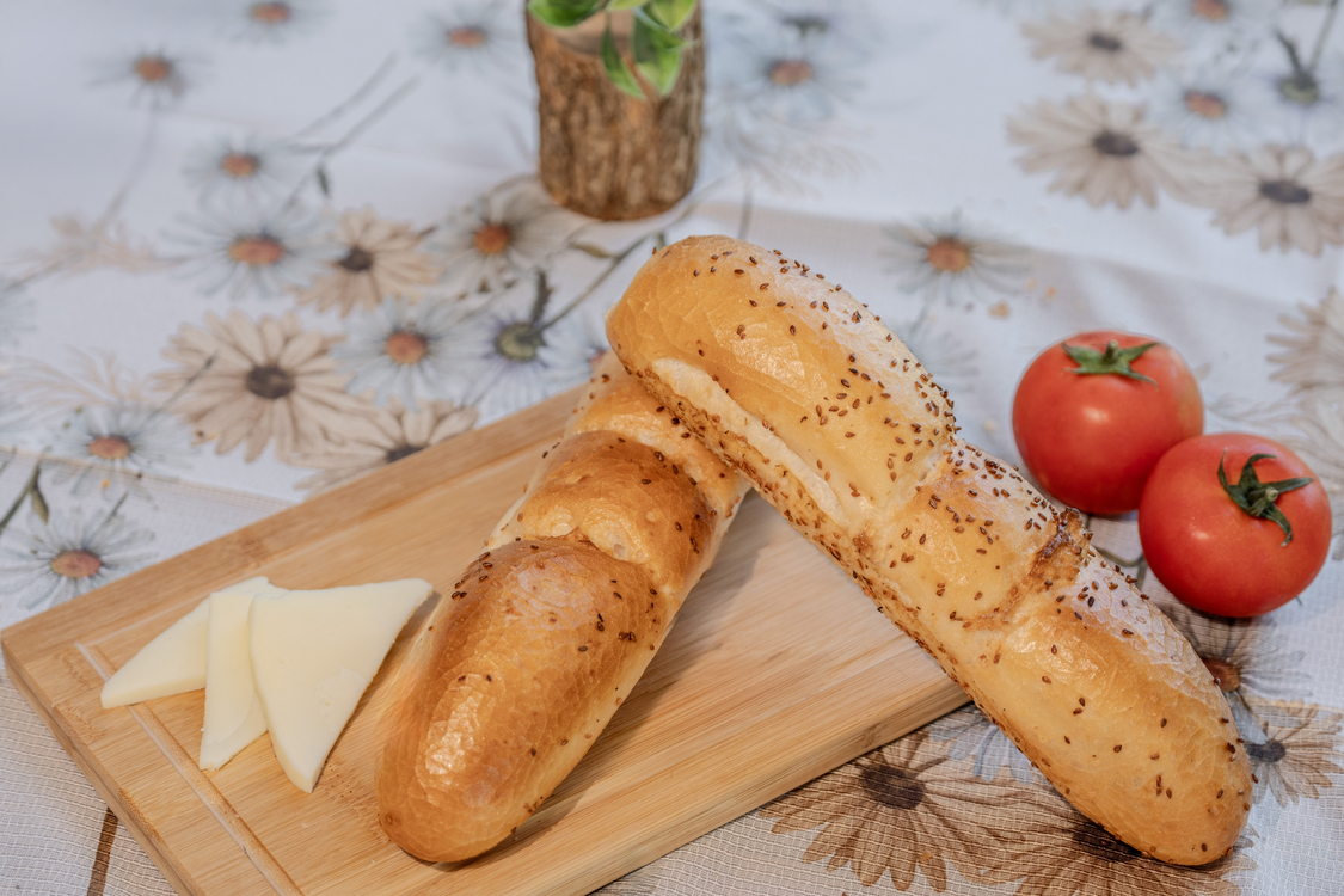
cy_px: 448
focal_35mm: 88
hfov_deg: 23.1
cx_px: 672
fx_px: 3285
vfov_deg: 15.5
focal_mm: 58.7
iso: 200
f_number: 3.2
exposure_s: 1/125
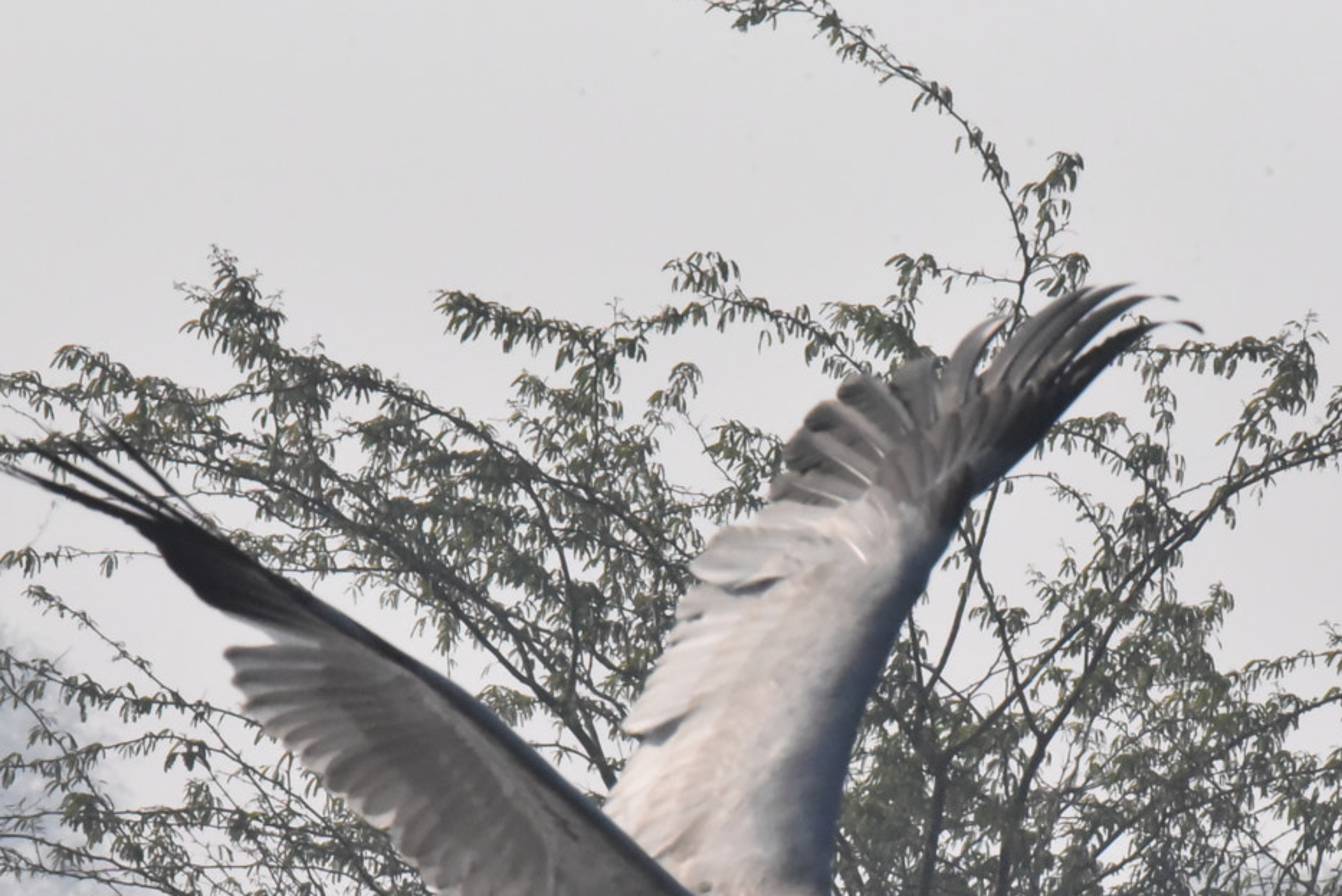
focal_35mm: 1097
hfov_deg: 1.9
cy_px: 944
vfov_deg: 1.3
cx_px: 875
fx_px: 40911
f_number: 25
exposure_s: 1/4000
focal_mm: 500
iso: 12800
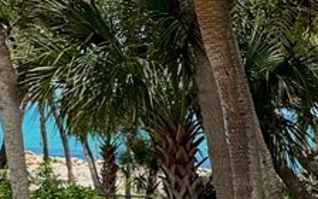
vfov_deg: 7.0
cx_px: 612
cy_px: 358
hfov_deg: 10.6
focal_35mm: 182
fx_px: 1577
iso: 80
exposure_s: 1/4167
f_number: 1.8
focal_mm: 6.8
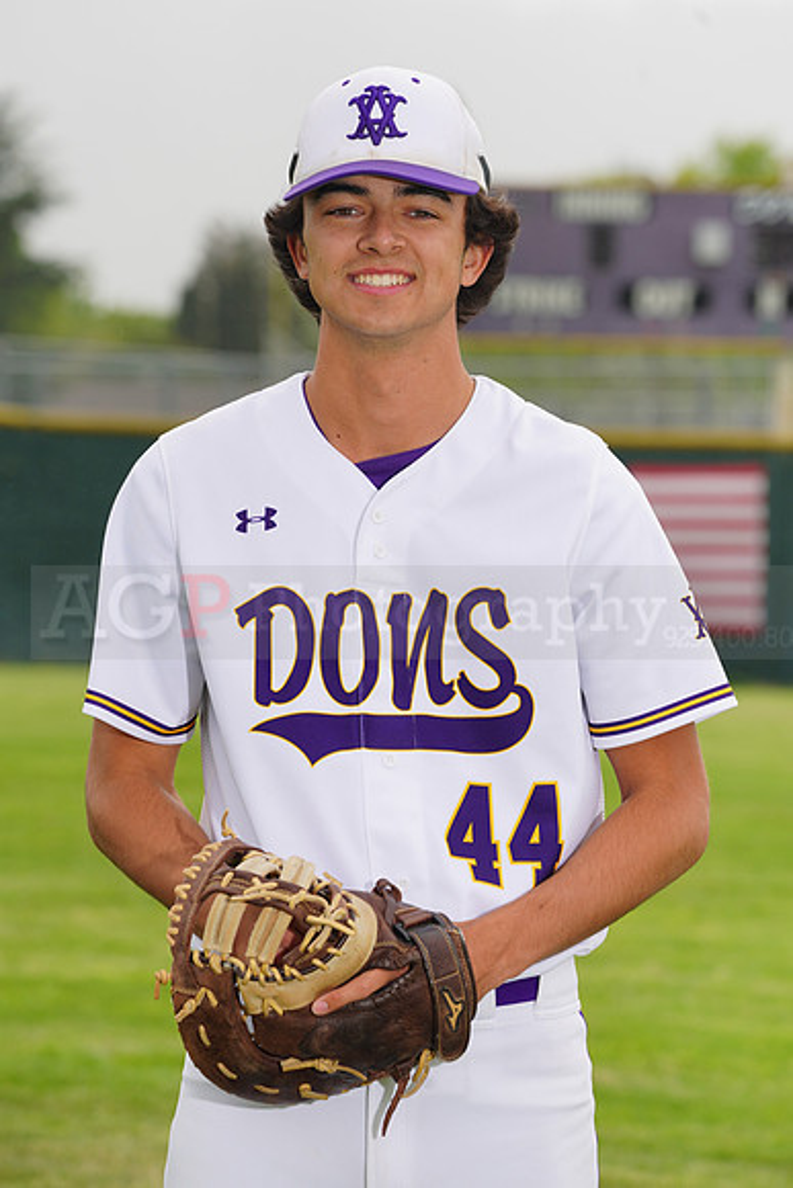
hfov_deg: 6.4
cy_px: 594
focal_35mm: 215
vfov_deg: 9.6
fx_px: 7099
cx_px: 396
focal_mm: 215
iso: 160
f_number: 9
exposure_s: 1/250
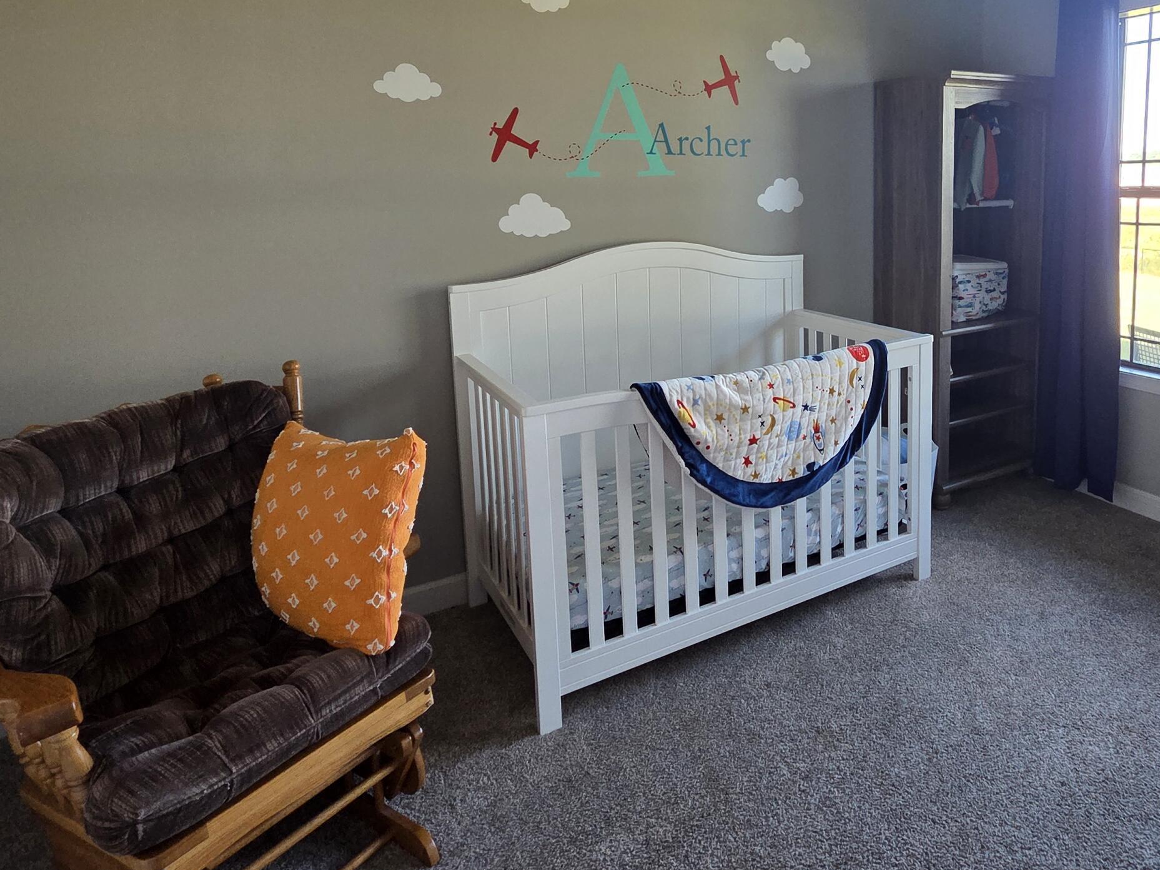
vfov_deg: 61.5
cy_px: 272
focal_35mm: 21
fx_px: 704
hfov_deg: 77.3
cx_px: 737
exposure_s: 1/60
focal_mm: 2.2
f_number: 2.2
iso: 250
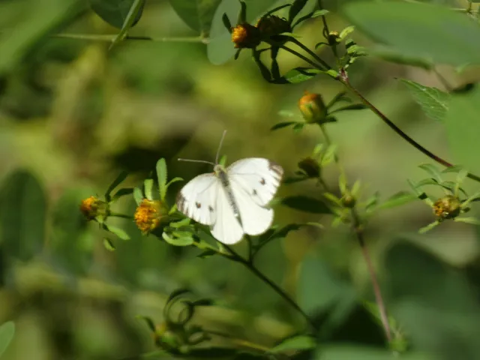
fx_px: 12716
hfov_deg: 2.2
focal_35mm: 917
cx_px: 240
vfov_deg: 1.6
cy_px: 180
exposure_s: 1/160
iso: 80
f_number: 5.6
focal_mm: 164.2
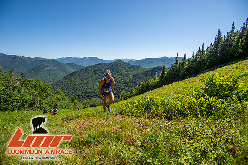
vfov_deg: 73.7
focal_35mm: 16
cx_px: 124
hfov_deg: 96.8
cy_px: 82
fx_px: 110
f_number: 5
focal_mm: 16
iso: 100
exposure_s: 1/640
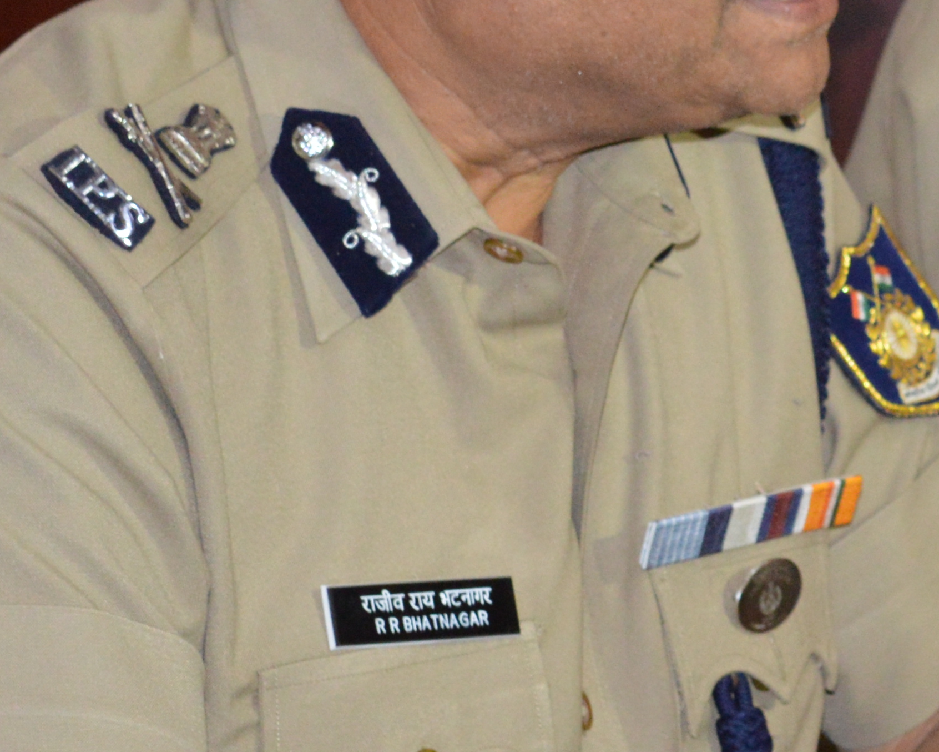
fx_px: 7226
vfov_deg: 5.9
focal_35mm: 260
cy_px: 215
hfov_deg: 7.4
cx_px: 1215
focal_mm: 52
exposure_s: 1/60
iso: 1250
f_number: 5.6
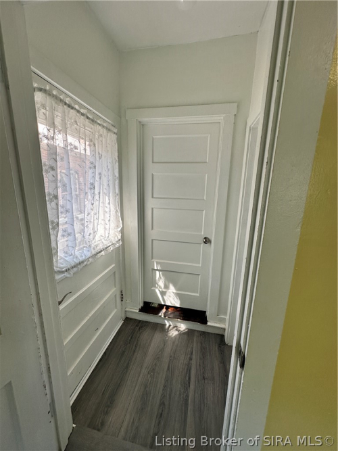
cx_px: 169
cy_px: 226
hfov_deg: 85.7
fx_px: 182
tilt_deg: -11.3
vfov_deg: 102.1
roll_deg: -1.4
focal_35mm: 14
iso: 50
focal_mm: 2.22
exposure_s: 1/99
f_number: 2.2
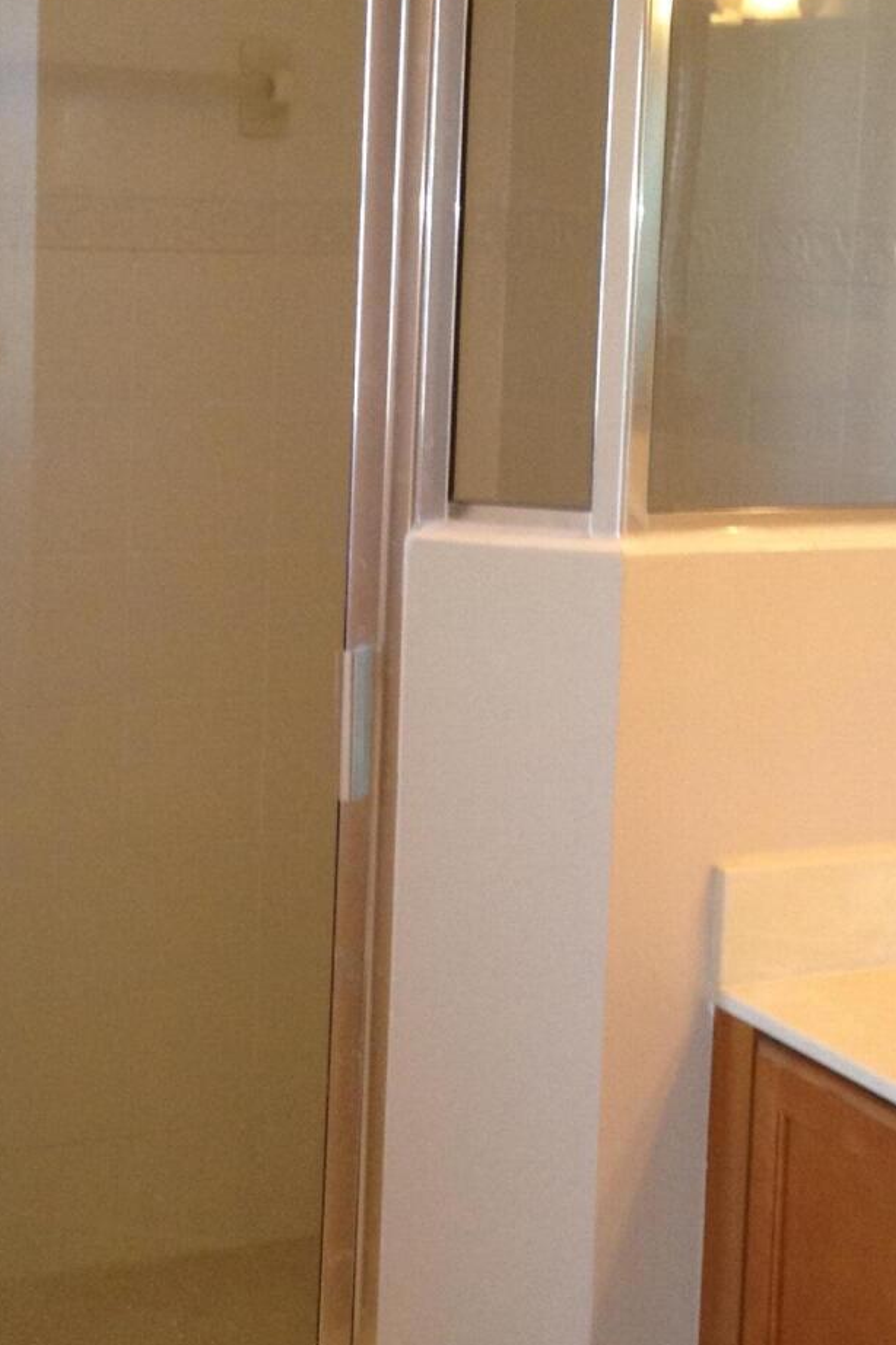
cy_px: 597
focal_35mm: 79
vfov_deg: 25.7
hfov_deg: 17.3
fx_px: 2951
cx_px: 454
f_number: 2.4
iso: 160
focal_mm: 4.28
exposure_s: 1/20
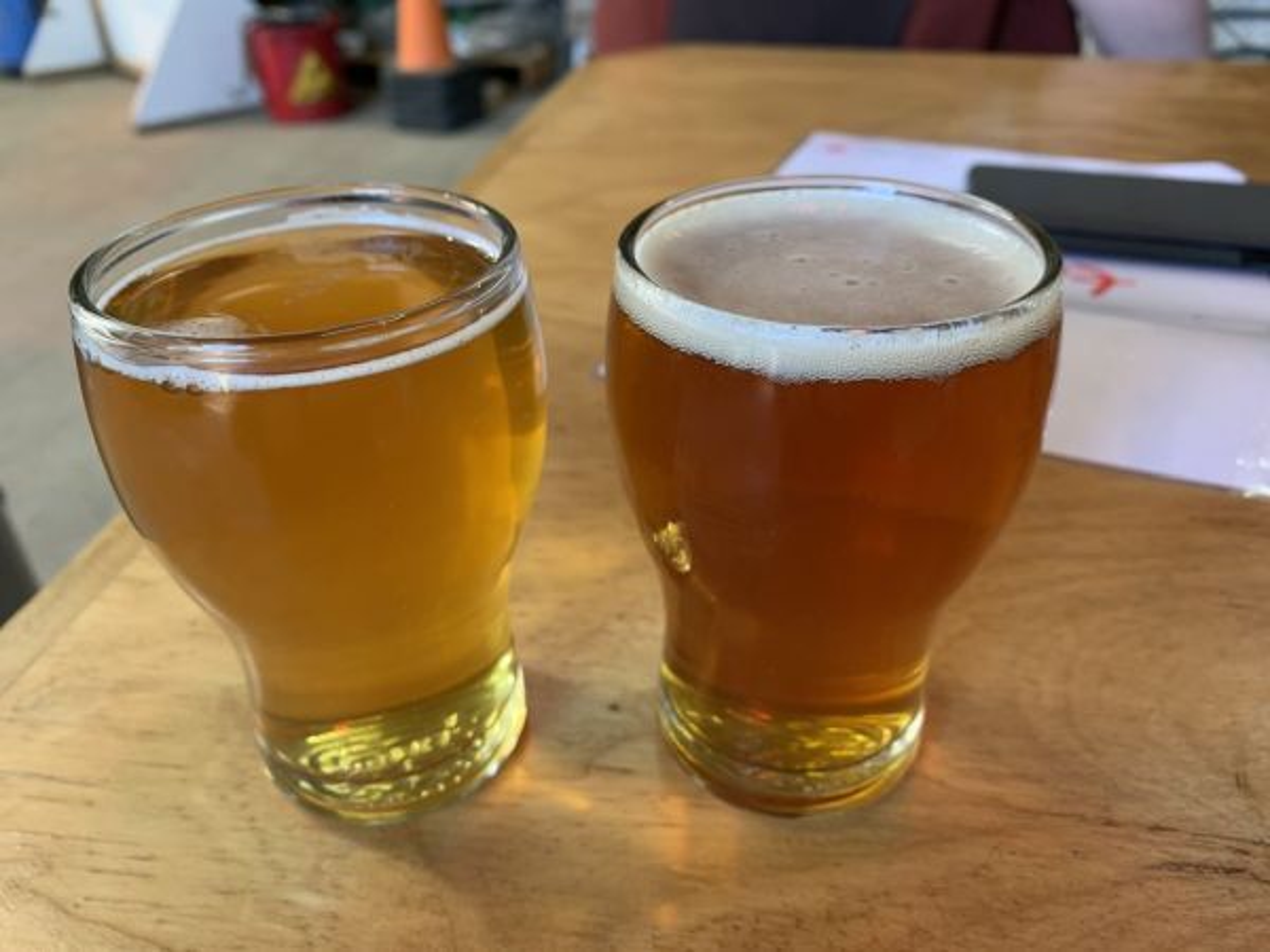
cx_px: 635
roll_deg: +1.1
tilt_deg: -32.4
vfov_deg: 53.1
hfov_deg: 67.3
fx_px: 954
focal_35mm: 26
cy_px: 476
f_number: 1.8
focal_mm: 4.25
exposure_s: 1/50
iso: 100
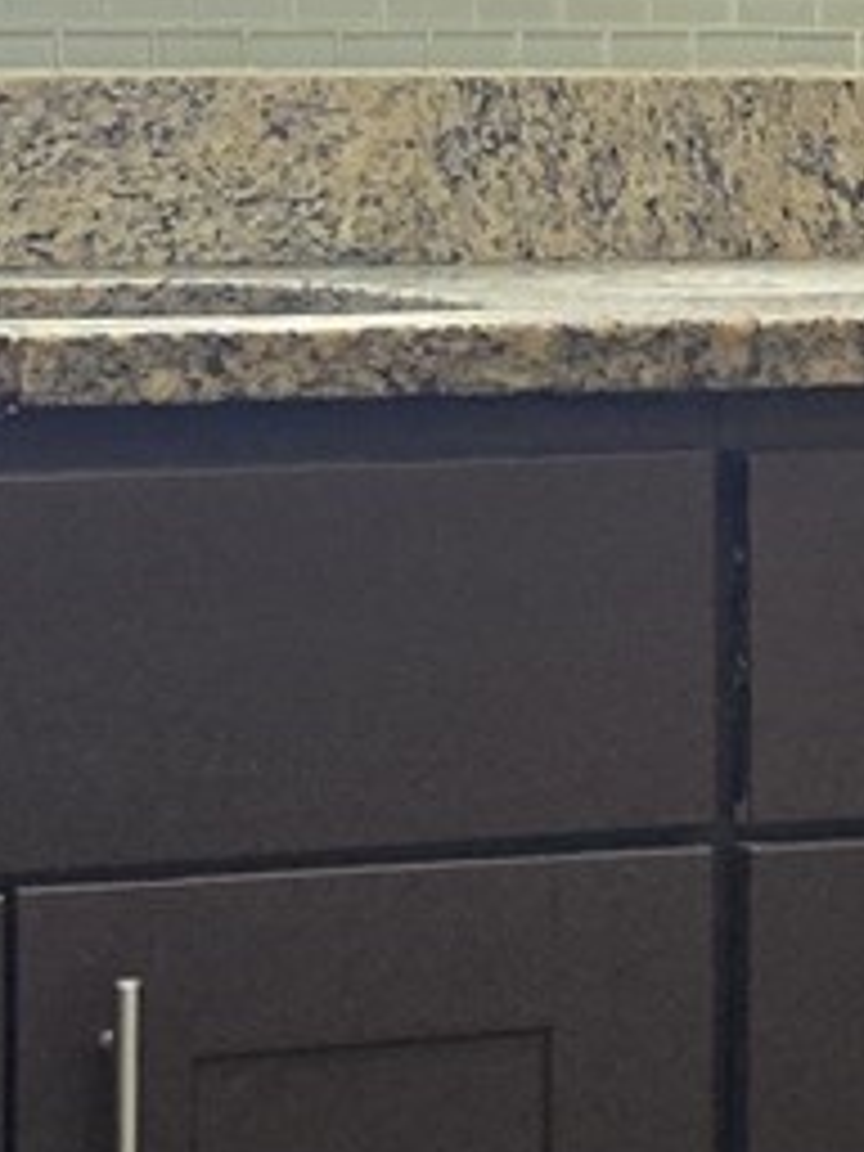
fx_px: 4593
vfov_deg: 14.2
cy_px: 230
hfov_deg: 10.7
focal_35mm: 138
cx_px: 832
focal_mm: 5.4
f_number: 1.8
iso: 320
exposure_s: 1/120
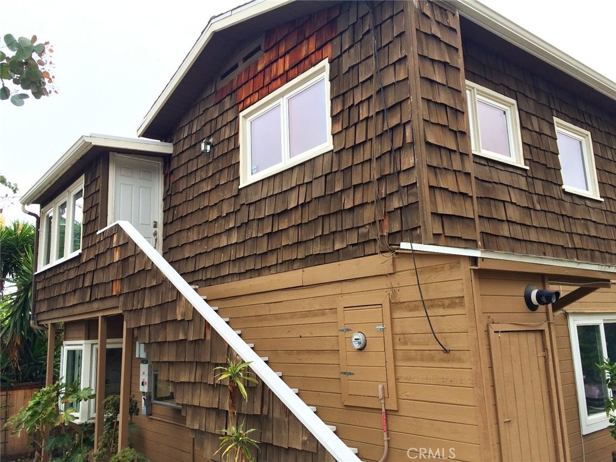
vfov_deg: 48.2
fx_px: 516
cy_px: 231
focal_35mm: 29
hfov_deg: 61.7
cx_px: 308
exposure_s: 1/1172
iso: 32
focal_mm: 4.15
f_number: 2.2
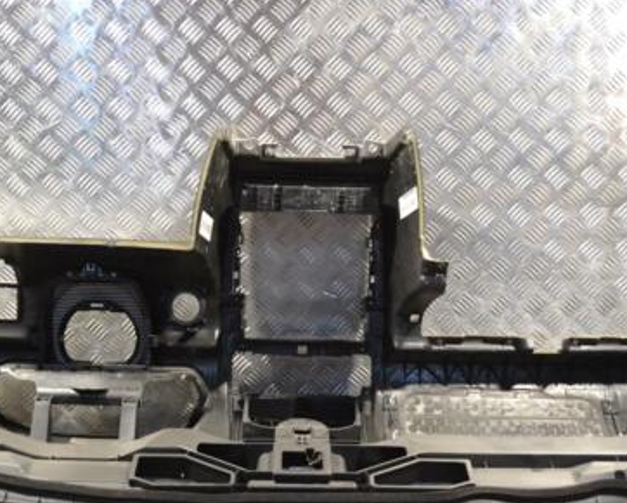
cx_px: 291
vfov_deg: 27.1
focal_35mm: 56
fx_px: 1040
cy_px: 298
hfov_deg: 33.5
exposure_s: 1/160
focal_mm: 24
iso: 3200
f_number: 6.3
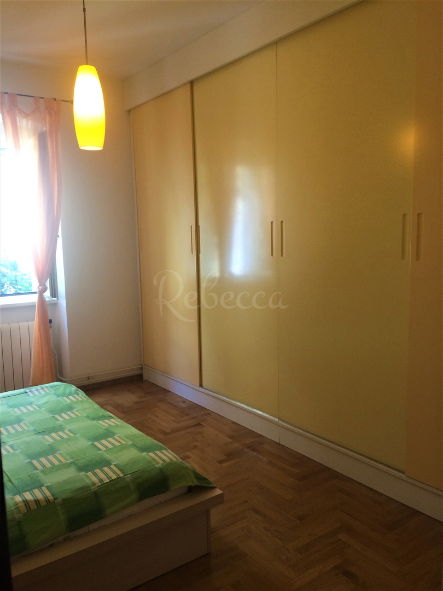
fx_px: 495
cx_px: 222
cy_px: 296
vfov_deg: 61.7
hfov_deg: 48.2
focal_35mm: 29
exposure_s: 1/33
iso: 50
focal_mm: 4.15
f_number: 2.2
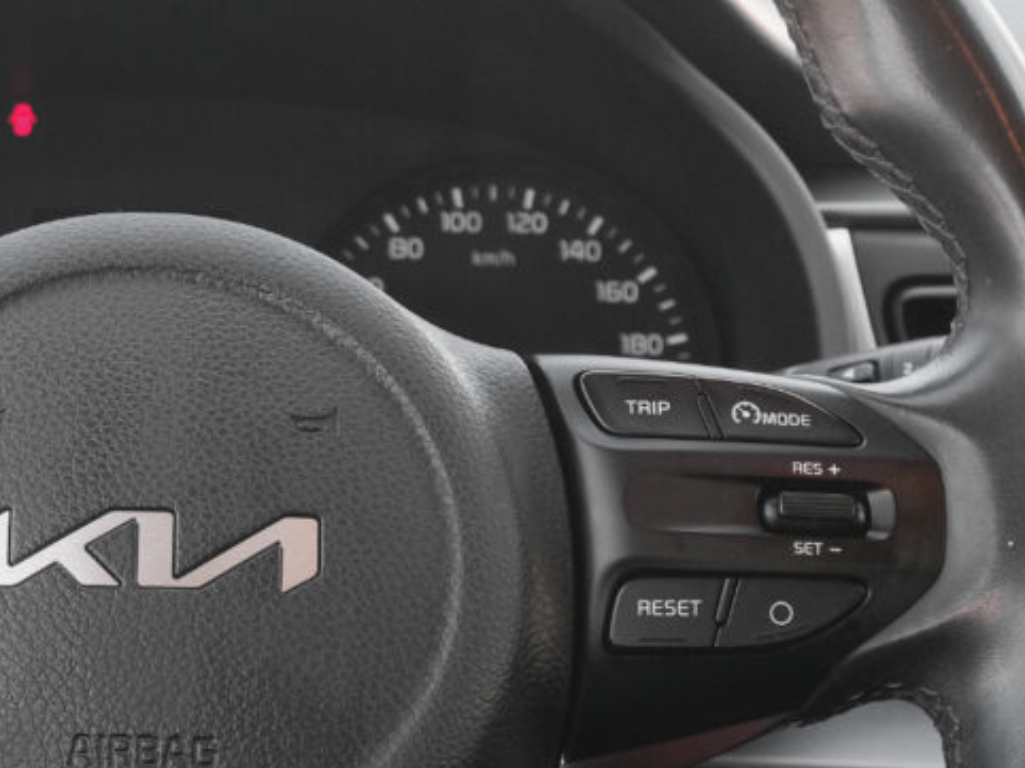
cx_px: 153
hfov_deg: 14.1
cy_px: 556
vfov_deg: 10.6
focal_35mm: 139
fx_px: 4114
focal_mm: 45
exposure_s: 1/100
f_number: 9
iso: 2000
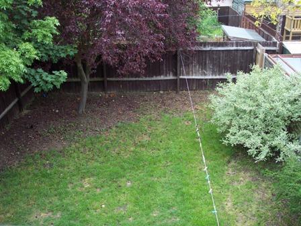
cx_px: 150
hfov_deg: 47.9
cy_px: 113
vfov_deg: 36.8
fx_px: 339
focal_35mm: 39
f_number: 3.4
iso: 100
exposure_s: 1/125
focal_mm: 8
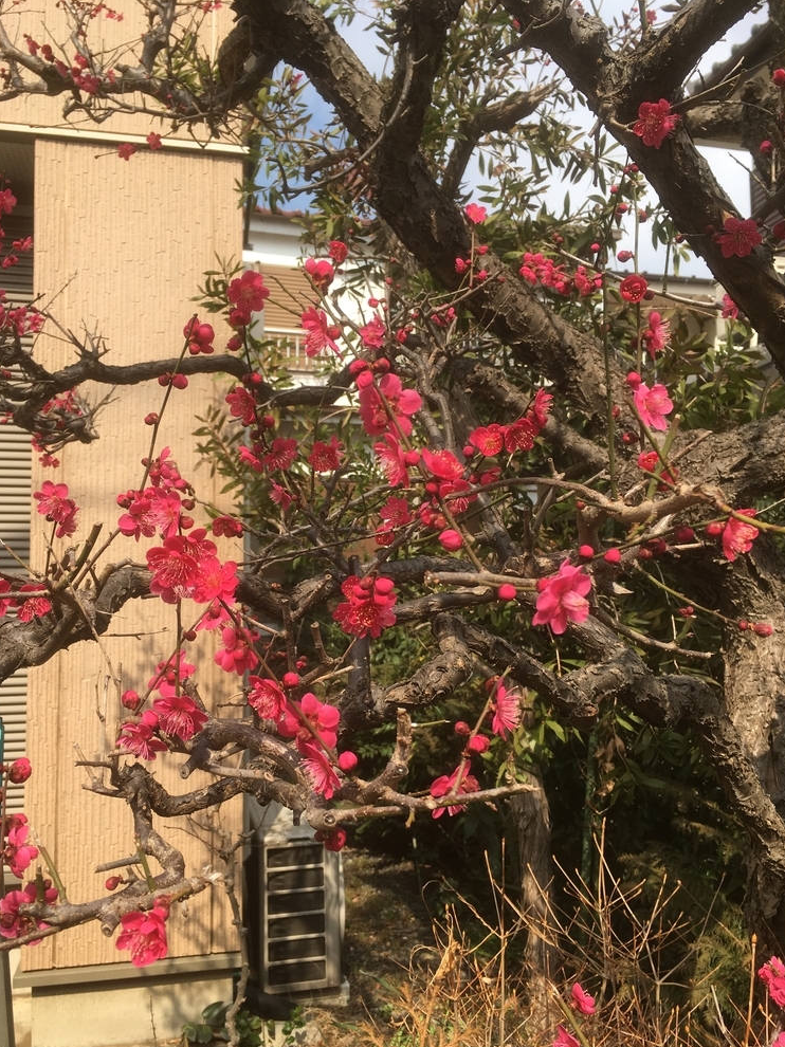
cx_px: 386
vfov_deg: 60.0
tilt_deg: +5.1
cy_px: 538
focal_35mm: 30
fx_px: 907
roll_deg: +0.2
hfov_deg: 46.8
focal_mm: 4.15
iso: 25
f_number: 2.2
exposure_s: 1/1131
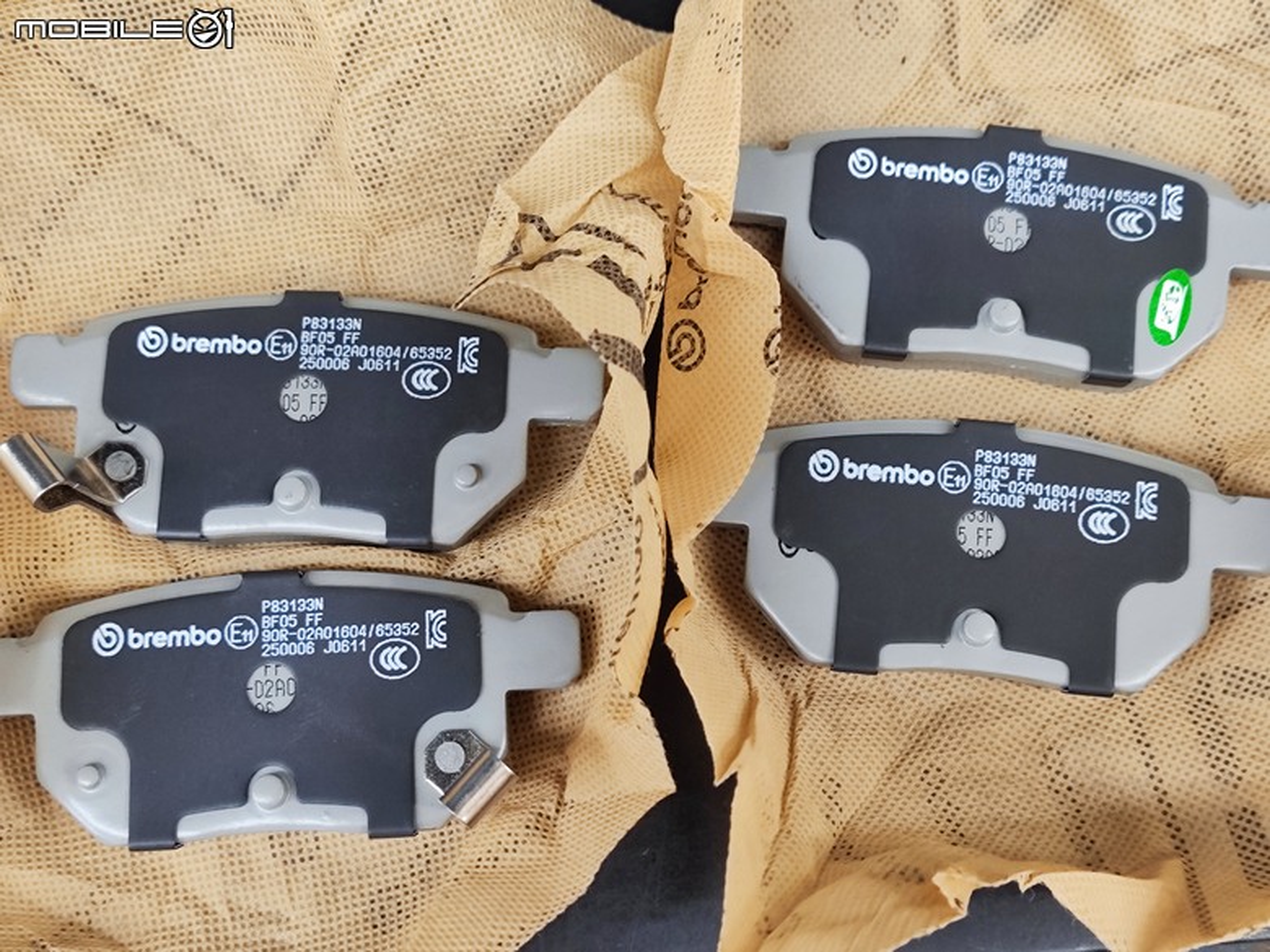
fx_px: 1688
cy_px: 476
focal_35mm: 46
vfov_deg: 31.5
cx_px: 635
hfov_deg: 41.2
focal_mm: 5.4
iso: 356
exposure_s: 1/60
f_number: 1.8
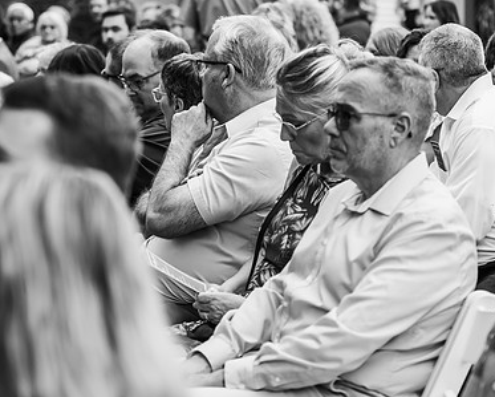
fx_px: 1495
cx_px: 214
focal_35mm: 102
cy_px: 181
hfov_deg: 18.8
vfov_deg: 15.1
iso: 320
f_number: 2.8
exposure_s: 1/1600
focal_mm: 70
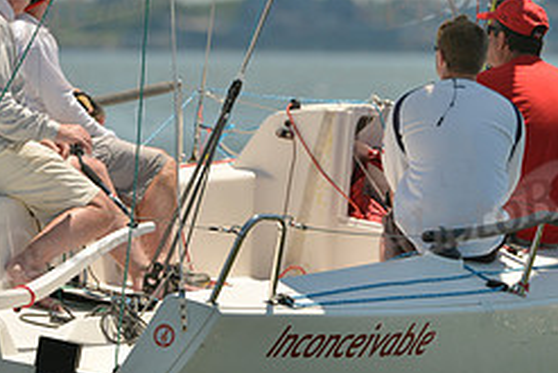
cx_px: 264
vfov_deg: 1.7
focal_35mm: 799
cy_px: 121
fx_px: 12391
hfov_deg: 2.6
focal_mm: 340
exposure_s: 1/1250
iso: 200
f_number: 6.3
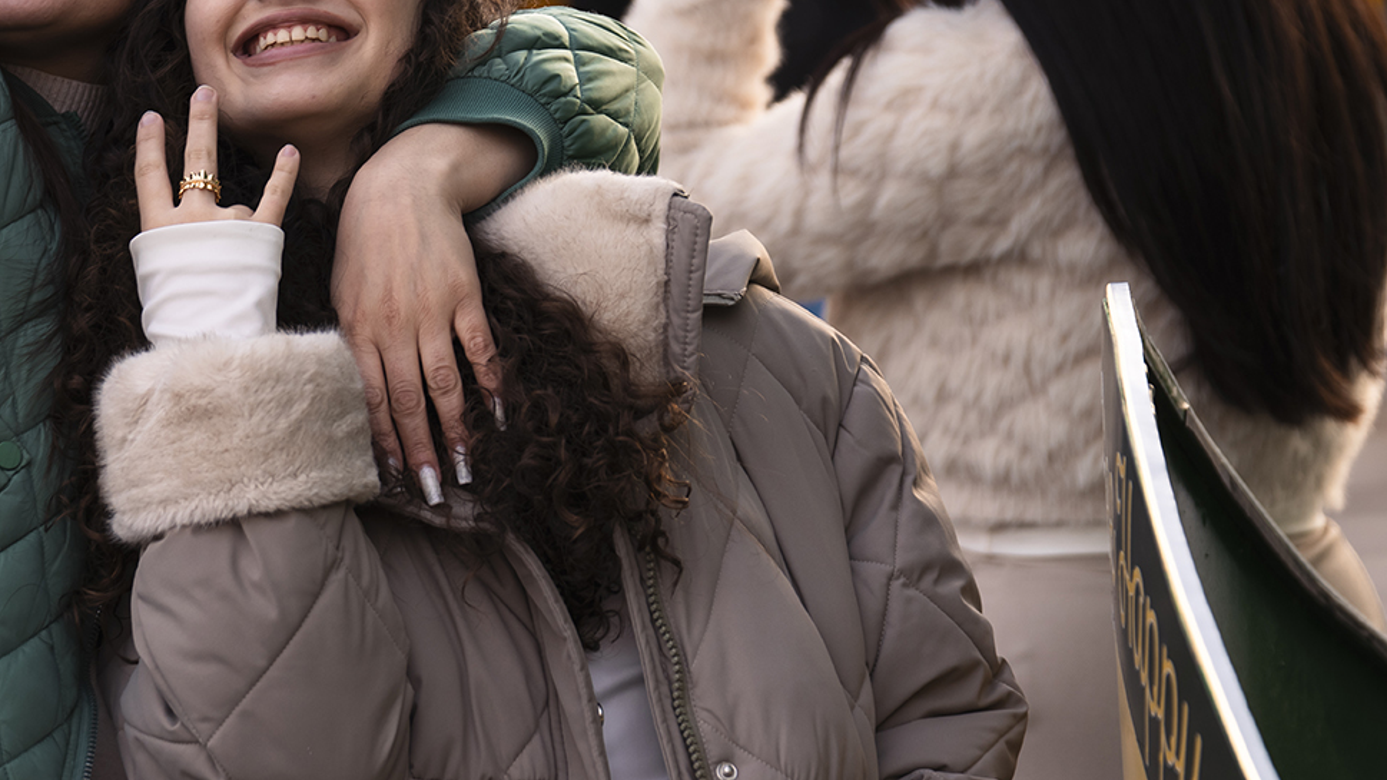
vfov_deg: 4.3
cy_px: 158
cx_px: 250
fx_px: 10334
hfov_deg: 7.7
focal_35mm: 281
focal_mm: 137
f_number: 3.5
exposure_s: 1/320
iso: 125
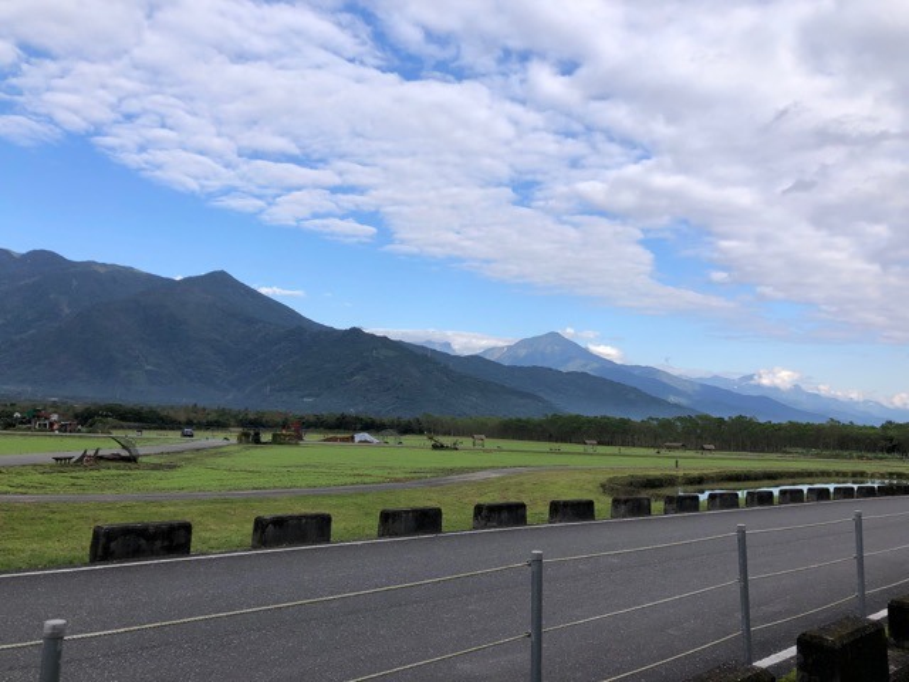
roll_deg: -1.7
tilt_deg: +6.2
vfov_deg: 49.7
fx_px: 735
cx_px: 454
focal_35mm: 28
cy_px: 341
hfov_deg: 63.4
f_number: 1.8
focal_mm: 4
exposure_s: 1/1548
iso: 20
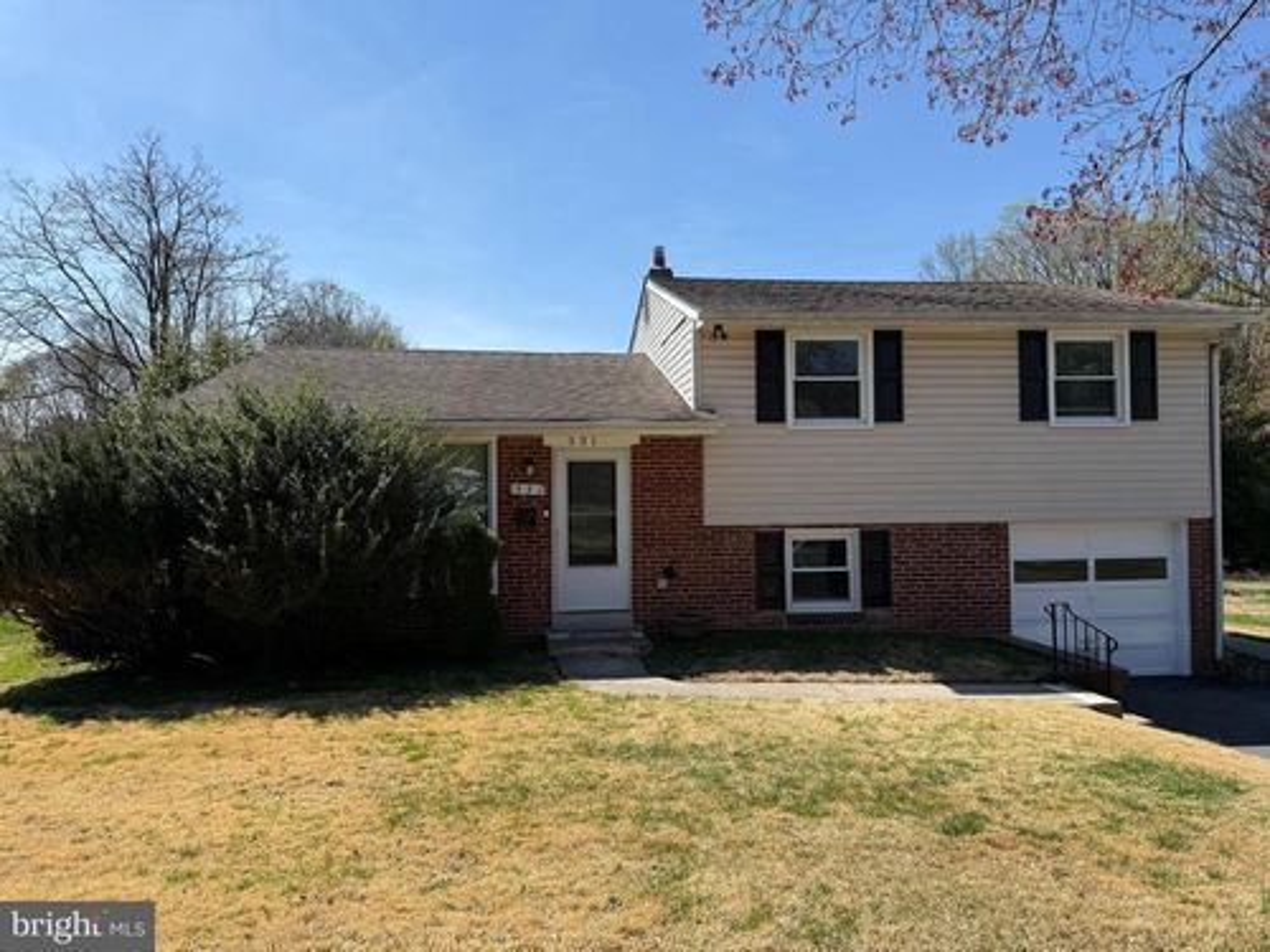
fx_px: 881
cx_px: 635
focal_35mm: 24
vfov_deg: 56.8
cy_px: 476
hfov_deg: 71.6
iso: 80
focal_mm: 6.76
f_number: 1.78
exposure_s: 1/4673
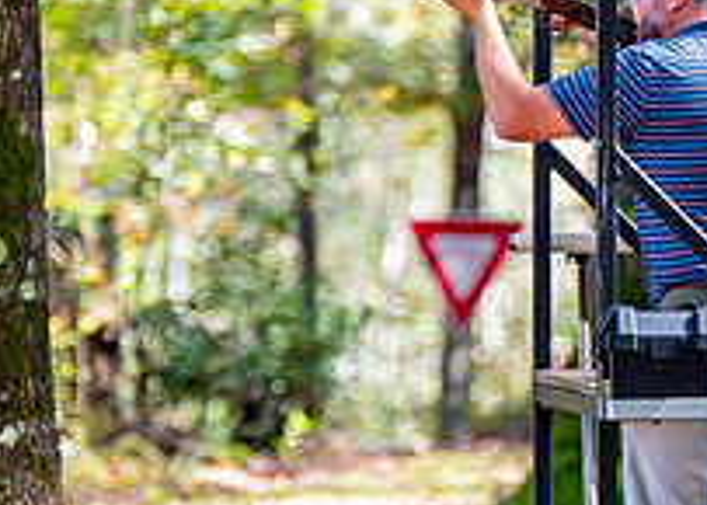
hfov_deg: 3.4
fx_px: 11847
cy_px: 258
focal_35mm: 590
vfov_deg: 2.4
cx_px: 883
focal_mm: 155
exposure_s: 1/320
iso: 400
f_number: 2.8
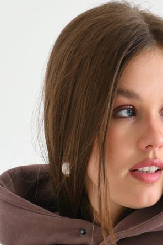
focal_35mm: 196
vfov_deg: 10.1
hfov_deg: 7.0
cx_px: 136
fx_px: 1331
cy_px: 386
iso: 100
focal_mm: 58
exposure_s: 1/125
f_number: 5.6
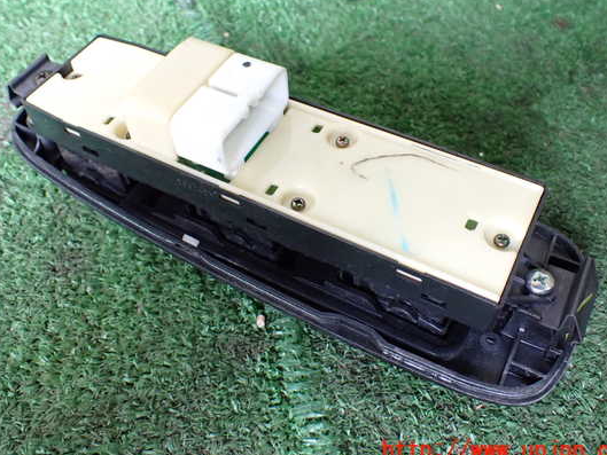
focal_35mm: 34
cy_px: 207
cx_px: 297
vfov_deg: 41.8
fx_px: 596
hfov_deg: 53.9
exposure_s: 1/125
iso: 500
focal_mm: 5.4
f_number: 2.3
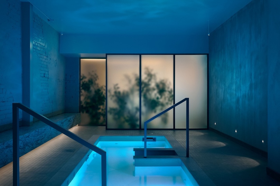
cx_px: 140
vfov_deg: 41.1
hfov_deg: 58.7
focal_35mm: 32
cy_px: 93
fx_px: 249
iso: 1600
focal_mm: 21.2
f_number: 11
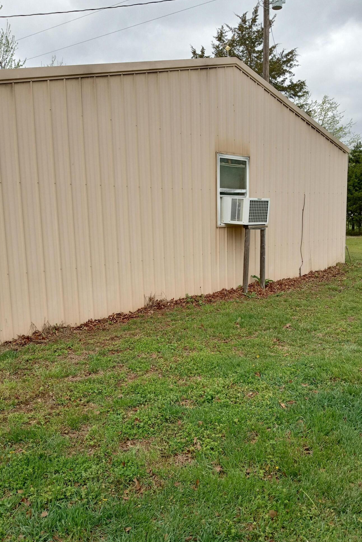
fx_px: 452
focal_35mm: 30
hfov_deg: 43.6
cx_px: 179
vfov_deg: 61.9
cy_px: 276
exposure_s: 1/934
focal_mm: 3.71
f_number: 2.2
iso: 104
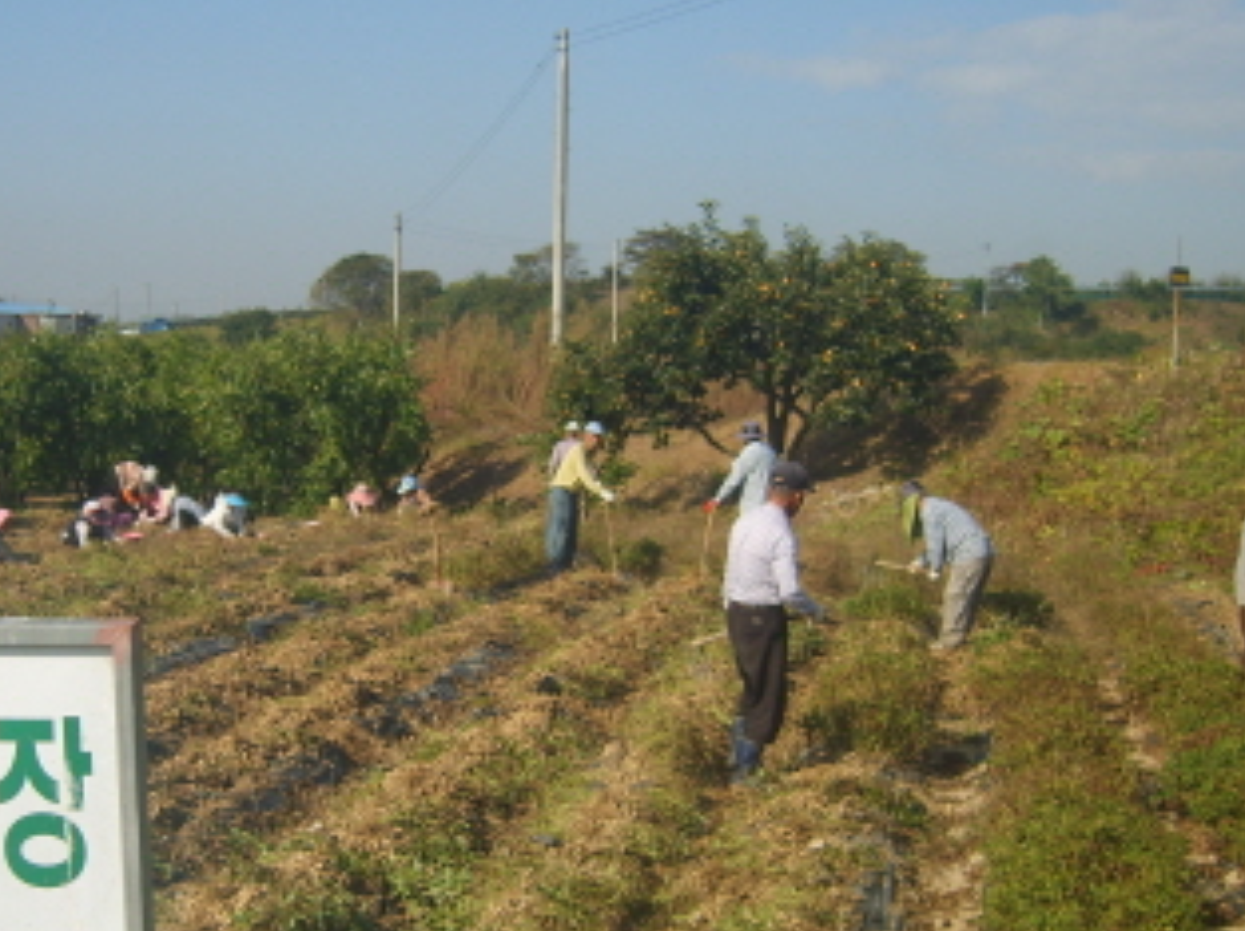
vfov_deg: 25.9
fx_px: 2012
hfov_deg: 33.9
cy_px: 615
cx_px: 370
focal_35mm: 56
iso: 50
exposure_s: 1/250
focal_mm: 7.4
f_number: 7.1
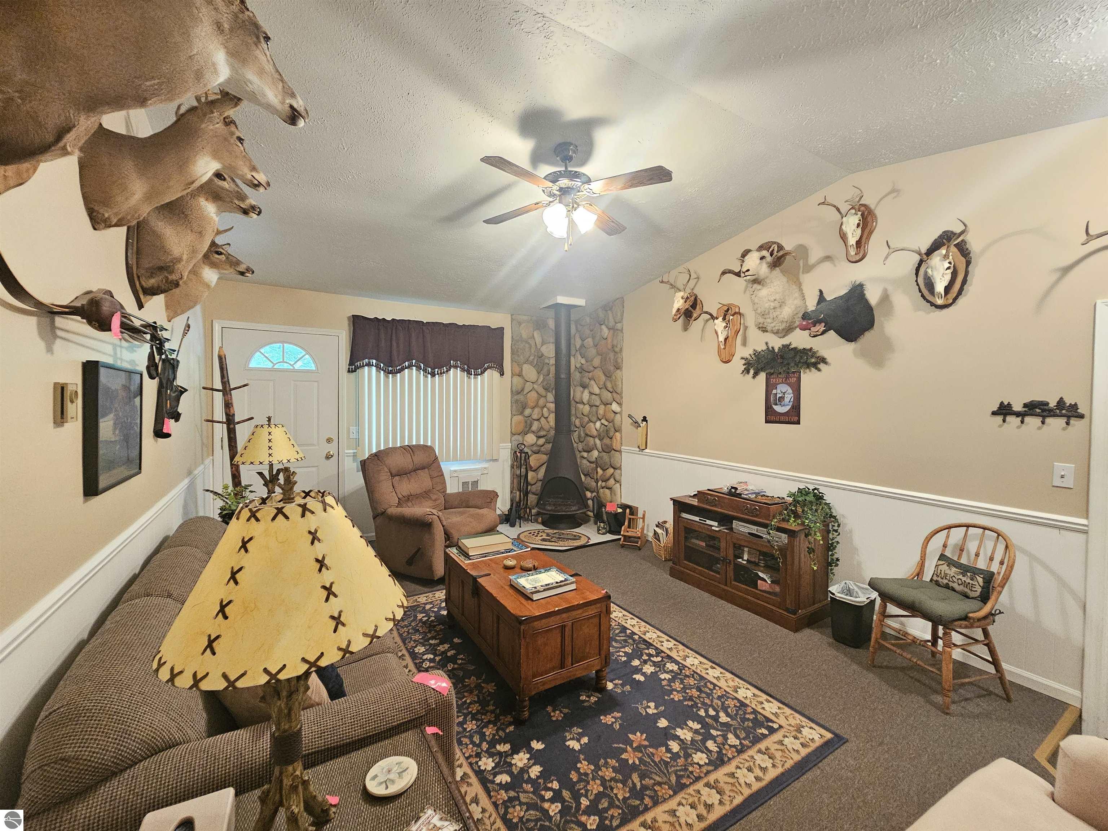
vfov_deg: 89.9
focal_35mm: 13
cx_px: 554
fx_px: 416
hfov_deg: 106.2
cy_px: 416
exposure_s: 1/24
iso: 640
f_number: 2.2
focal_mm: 2.2
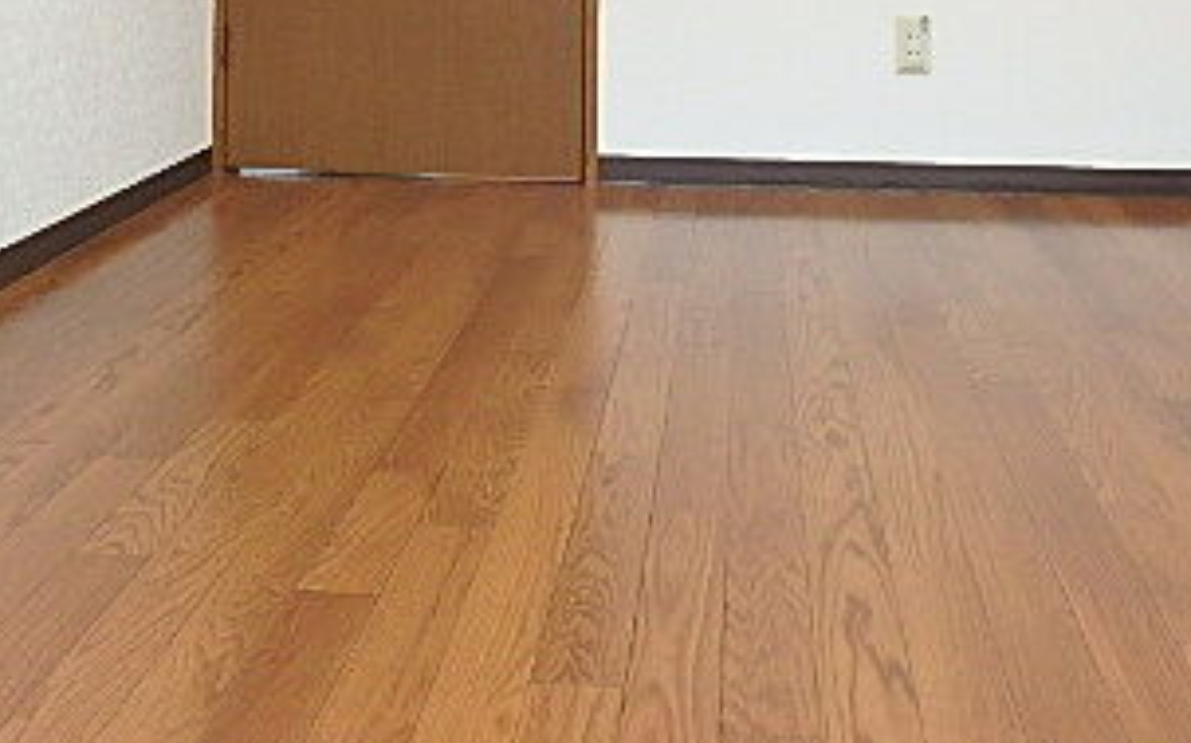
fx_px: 1525
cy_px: -79
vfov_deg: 25.4
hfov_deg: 42.7
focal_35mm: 47
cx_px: 621
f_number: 3.5
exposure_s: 1/30
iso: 400
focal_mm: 3.7
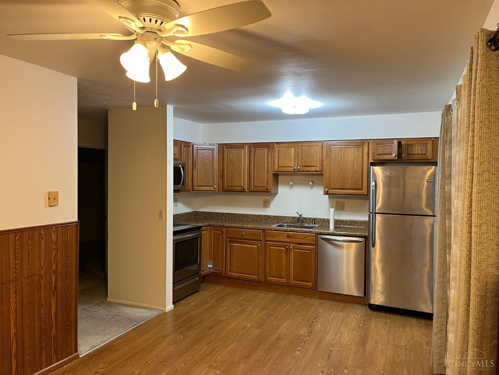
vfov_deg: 53.1
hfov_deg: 67.3
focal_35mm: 26
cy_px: 188
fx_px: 375
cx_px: 250
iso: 125
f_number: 1.6
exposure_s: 1/60
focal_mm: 5.1
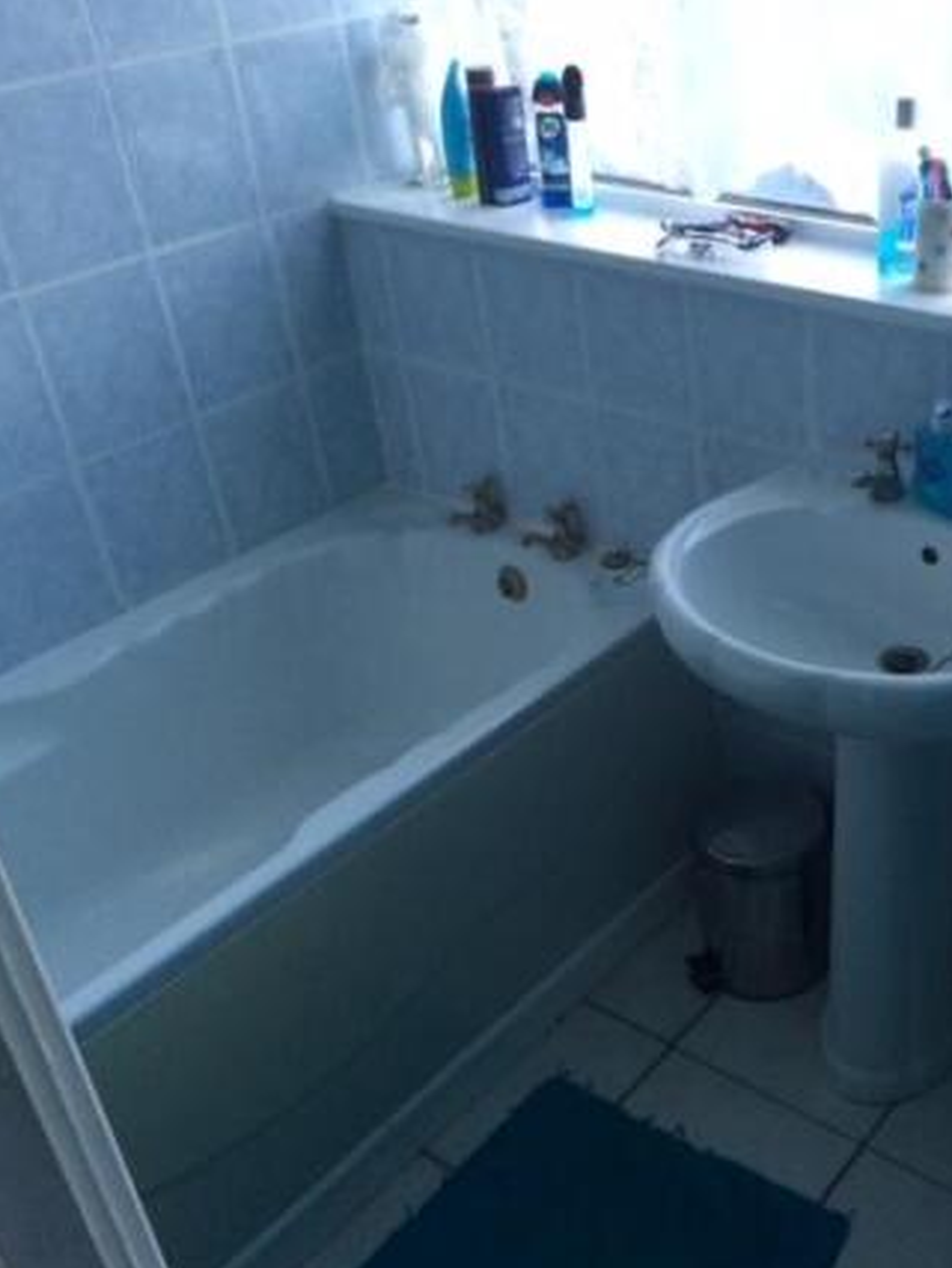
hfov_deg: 33.9
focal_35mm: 41
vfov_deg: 45.7
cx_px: 790
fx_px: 1502
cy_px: 644
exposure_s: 1/30
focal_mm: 4.12
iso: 80
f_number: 2.2
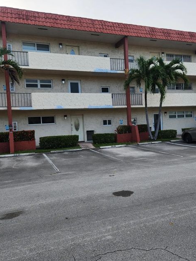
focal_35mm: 31
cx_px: 116
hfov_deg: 45.2
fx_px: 234
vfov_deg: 58.3
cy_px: 129
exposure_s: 1/180
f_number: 1.8
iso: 20
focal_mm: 5.4
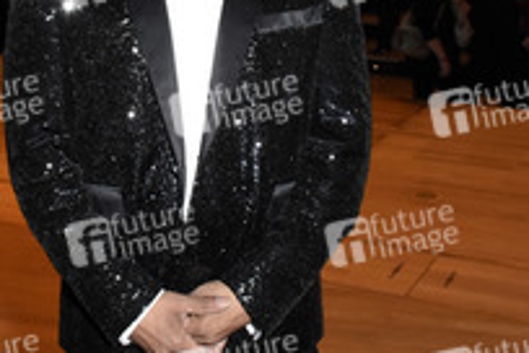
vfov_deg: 18.4
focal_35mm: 73
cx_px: 167
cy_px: 42
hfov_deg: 27.5
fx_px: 1073
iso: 2000
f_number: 6.3
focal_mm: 22
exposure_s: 1/60
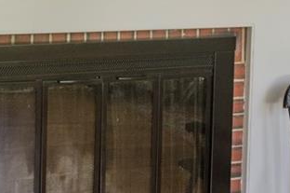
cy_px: 16
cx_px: 176
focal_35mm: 118
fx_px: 949
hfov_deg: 17.4
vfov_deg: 11.5
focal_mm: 24
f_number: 11
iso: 200
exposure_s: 1/5
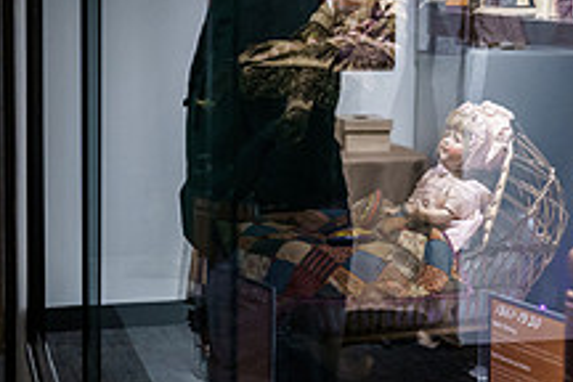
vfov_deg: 15.1
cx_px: 361
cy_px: 78
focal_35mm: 90
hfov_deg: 22.6
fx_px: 1432
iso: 3200
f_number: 2.8
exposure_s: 1/400
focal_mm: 32.2
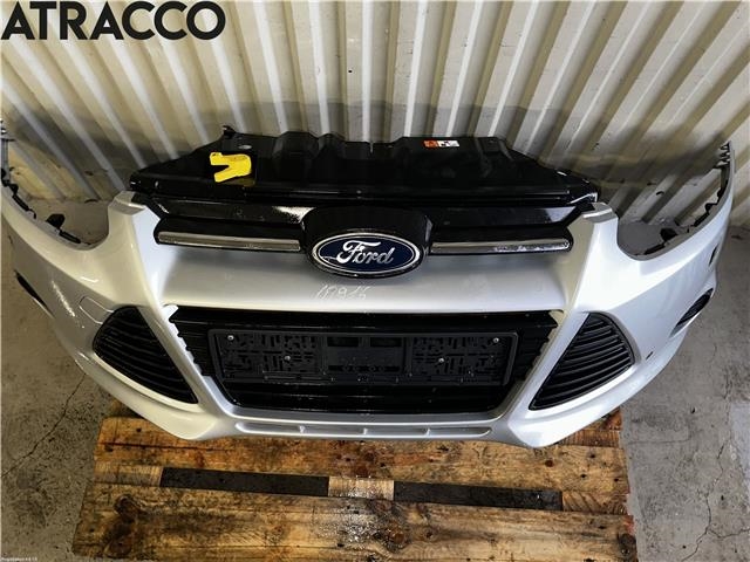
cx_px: 375
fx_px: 520
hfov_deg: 71.6
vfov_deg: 56.8
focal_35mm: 24
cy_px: 281
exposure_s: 1/22
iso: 50
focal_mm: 6.86
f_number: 1.78
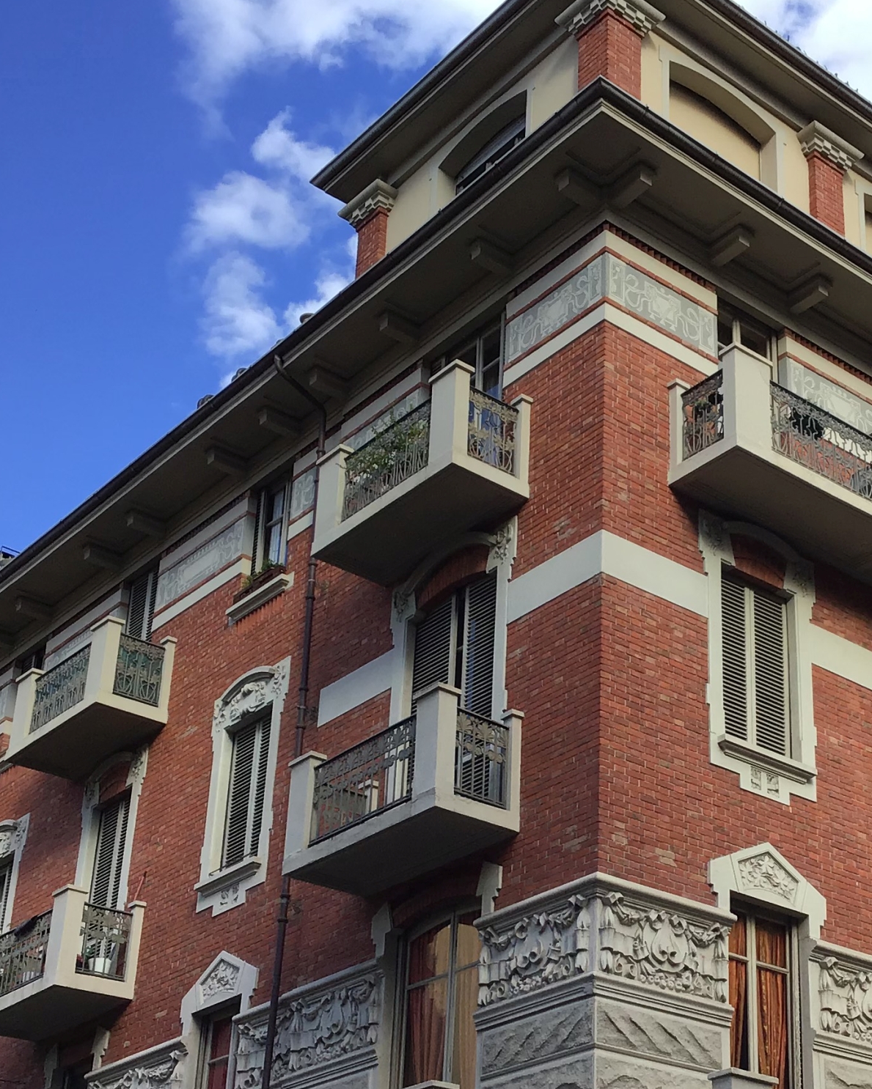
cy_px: 707
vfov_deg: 32.8
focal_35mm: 57
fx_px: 1839
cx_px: 626
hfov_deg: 26.4
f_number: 2.4
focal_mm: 3.3
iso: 25
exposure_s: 1/466
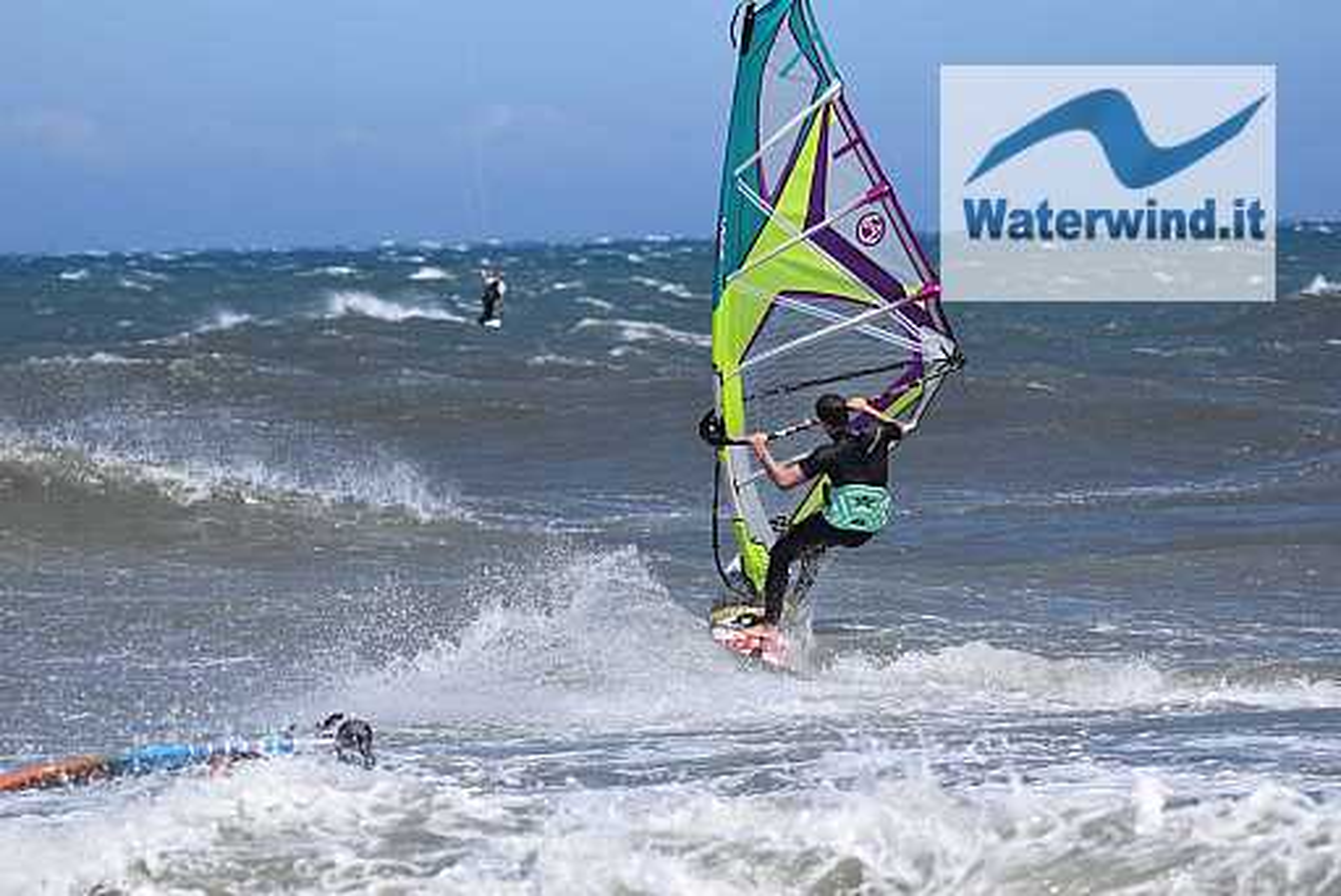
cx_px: 670
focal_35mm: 255
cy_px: 448
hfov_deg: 8.1
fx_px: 9504
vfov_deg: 5.4
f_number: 5.6
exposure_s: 1/2000
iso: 250
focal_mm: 170
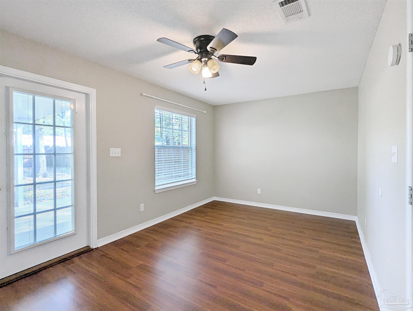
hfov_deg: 94.4
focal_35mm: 16
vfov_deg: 78.2
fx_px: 191
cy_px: 156
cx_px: 206
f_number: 2.2
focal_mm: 2.35
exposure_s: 1/120
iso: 72
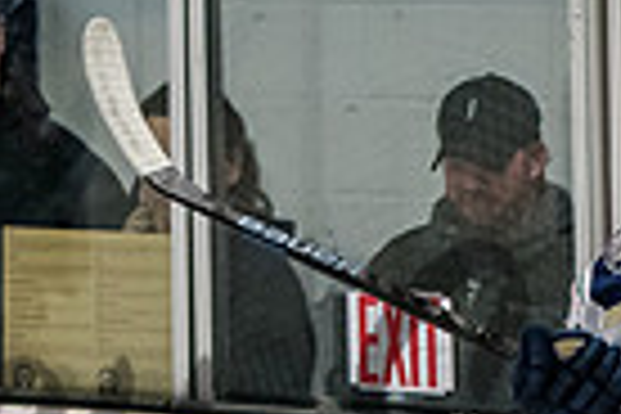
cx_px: 448
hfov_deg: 3.3
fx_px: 10763
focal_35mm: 624
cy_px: 839
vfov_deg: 2.2
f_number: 3.5
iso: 1600
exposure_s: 1/800
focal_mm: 92
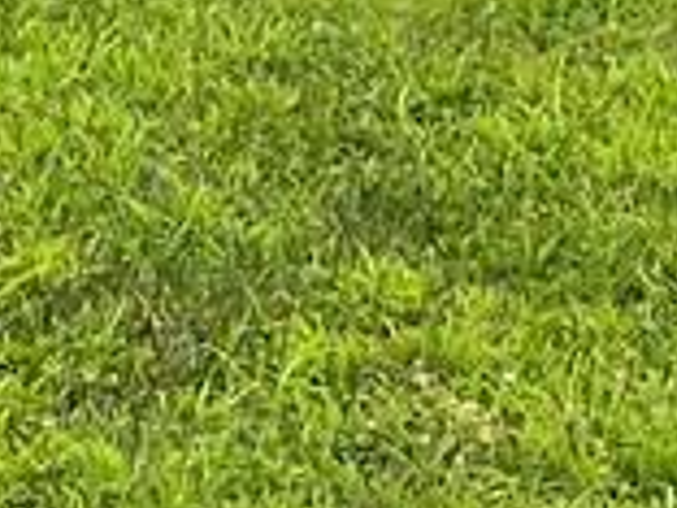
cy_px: -300
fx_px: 3344
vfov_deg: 8.5
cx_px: 338
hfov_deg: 11.6
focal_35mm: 171
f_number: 1.6
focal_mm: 5.1
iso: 32
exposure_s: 1/472
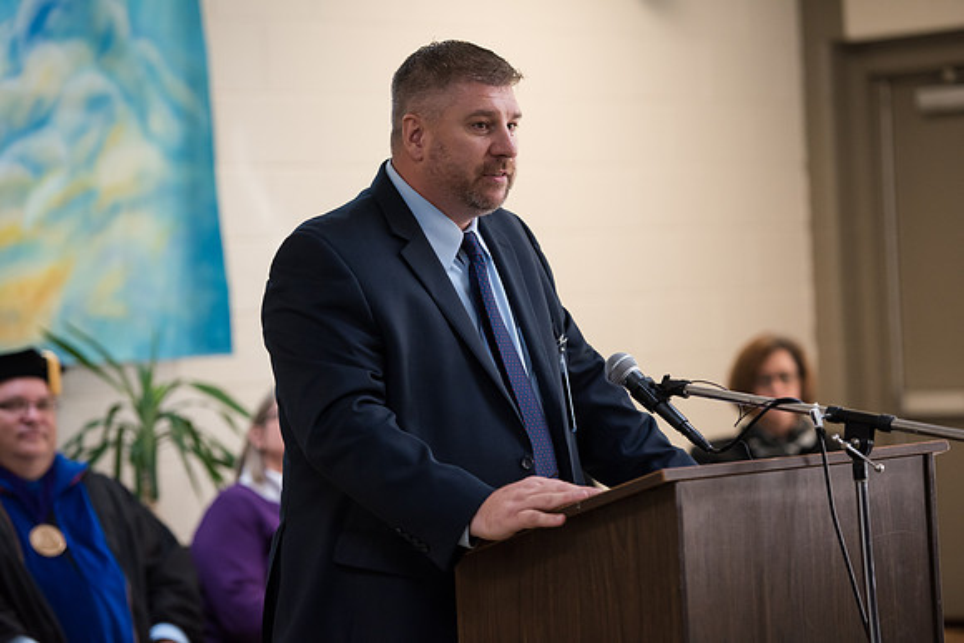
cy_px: 322
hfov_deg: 15.2
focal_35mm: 135
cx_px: 482
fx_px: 3616
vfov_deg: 10.2
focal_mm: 135
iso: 2000
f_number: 3.5
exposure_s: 1/200
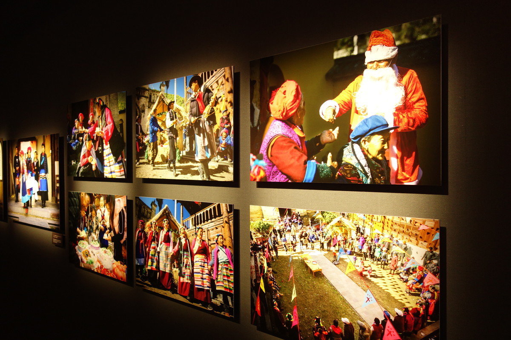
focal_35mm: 28
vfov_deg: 46.4
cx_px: 256
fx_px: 397
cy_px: 170
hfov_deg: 65.5
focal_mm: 10.4
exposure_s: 1/30
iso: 320
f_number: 1.8
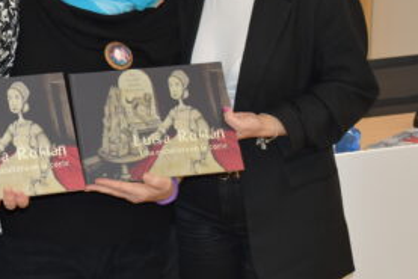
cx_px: -9
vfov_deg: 16.1
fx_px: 976
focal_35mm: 84
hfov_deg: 23.1
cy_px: 50
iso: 800
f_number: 4.5
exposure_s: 1/80
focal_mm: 26
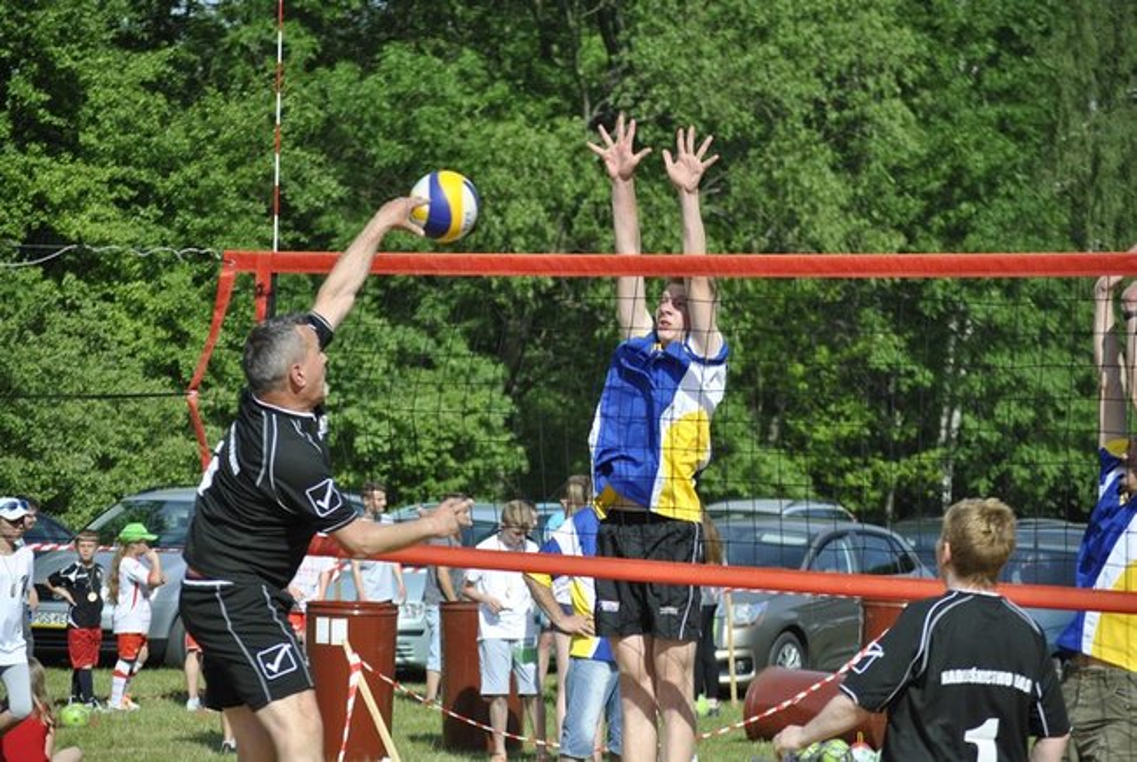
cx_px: 568
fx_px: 4272
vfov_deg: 10.2
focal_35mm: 135
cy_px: 381
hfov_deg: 15.2
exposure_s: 1/1000
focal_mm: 90
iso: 160
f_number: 4.5
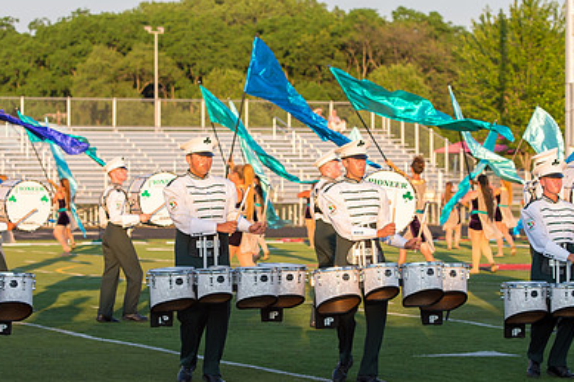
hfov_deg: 13.3
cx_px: 262
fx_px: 2454
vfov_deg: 8.9
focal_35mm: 154
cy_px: 237
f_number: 5
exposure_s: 1/640
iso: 250
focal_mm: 85
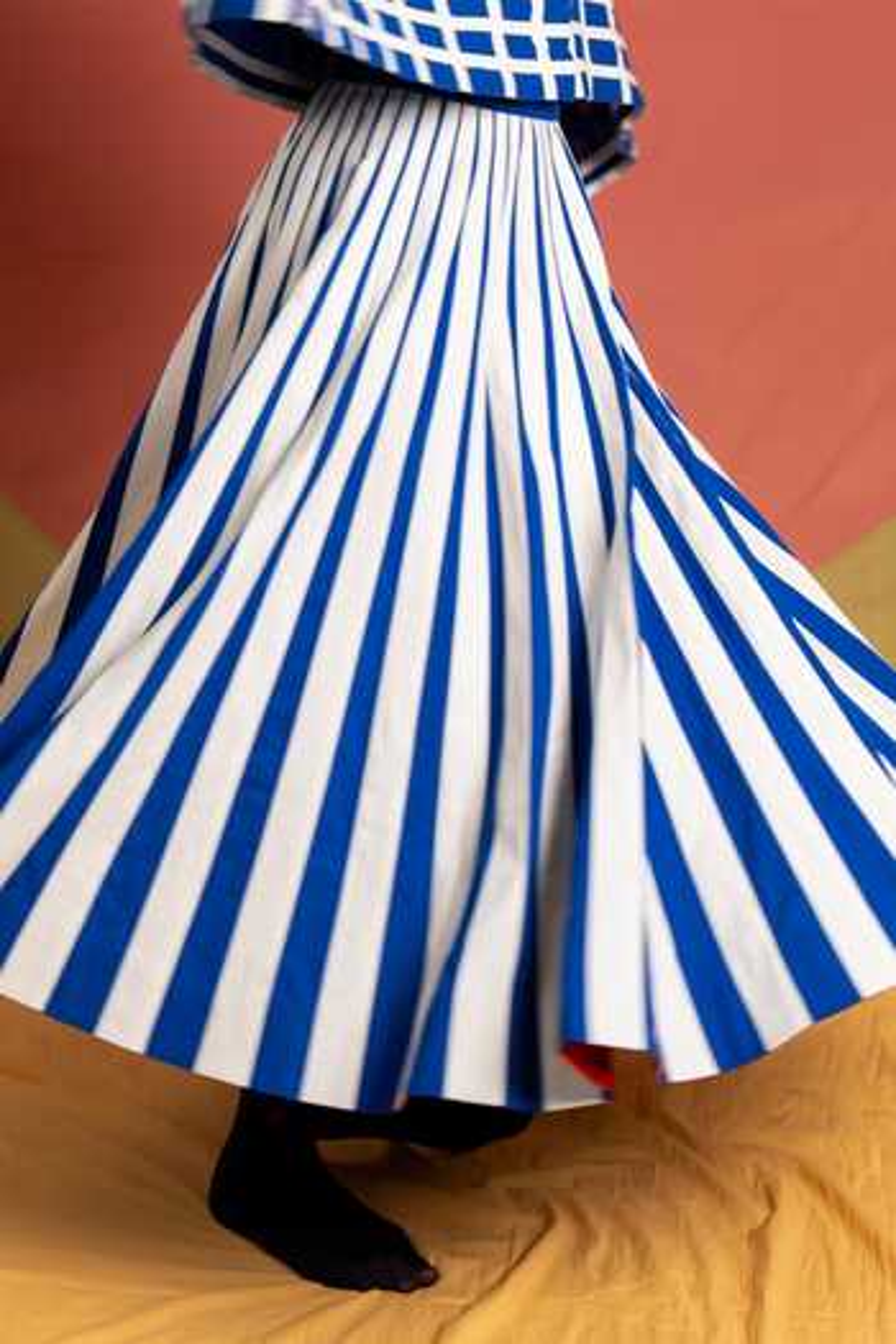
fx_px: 1307
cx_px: 448
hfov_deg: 37.9
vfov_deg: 54.4
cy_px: 672
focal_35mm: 35
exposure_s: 1/200
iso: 1250
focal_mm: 35
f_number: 3.2
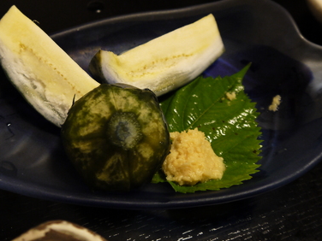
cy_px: 63
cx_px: 122
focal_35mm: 51
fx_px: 474
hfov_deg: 37.3
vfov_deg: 28.2
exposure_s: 1/50
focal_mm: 16
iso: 400
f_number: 3.8
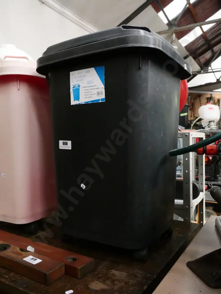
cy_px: 147
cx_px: 110
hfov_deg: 46.8
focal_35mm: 30
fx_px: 255
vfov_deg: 60.0
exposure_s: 1/250
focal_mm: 15
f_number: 5.6
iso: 6400
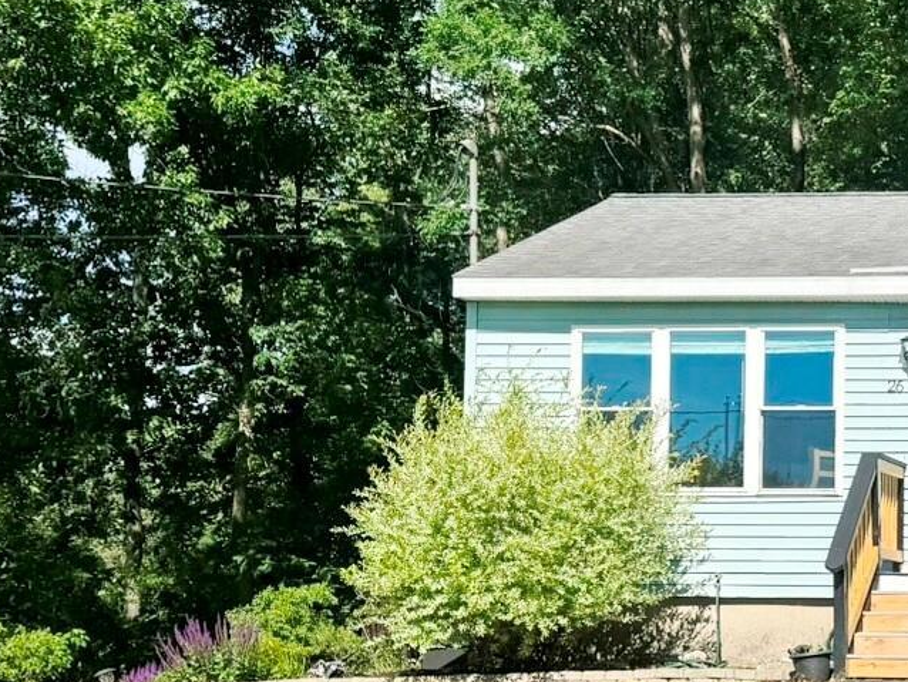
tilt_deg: +4.2
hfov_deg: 23.1
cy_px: 507
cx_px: 1099
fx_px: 2021
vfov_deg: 19.0
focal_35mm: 77
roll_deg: -1.5
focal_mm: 6.76
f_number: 1.78
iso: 80
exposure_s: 1/4950
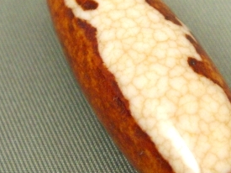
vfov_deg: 17.8
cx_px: 142
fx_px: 554
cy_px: 85
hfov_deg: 23.5
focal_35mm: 83
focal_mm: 7.9
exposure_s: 1/60
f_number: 2.8
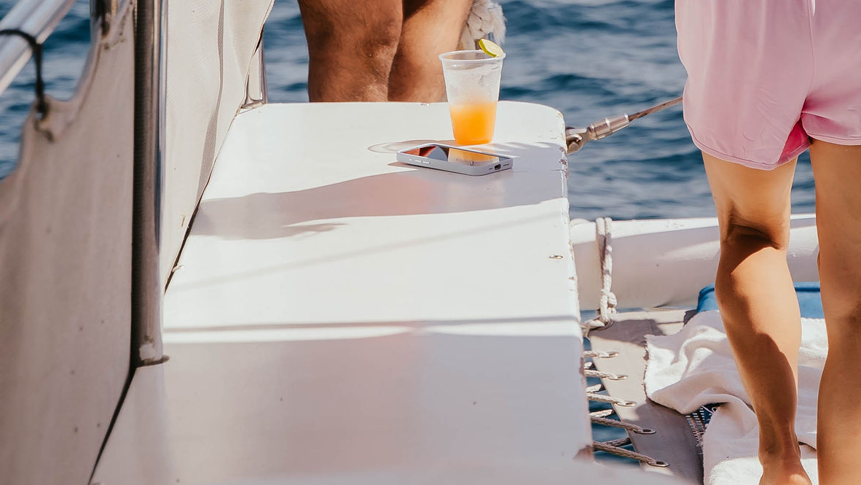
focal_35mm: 163
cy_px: -257
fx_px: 3722
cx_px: 689
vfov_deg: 7.3
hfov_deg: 13.1
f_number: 3.5
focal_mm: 51.1
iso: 100
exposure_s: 1/1250
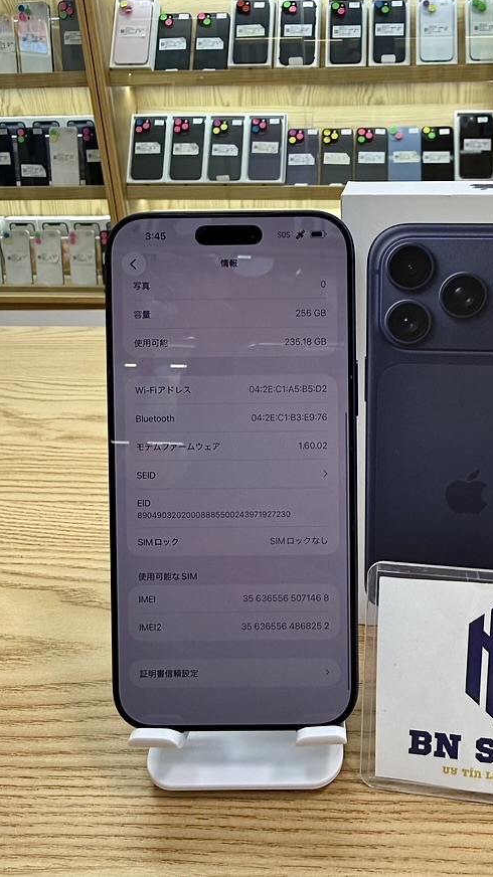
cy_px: 425
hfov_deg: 42.2
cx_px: 338
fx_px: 628
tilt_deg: -22.4
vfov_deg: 69.9
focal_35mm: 27
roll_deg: +0.0
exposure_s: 1/120
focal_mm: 2.22
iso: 125
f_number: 2.2
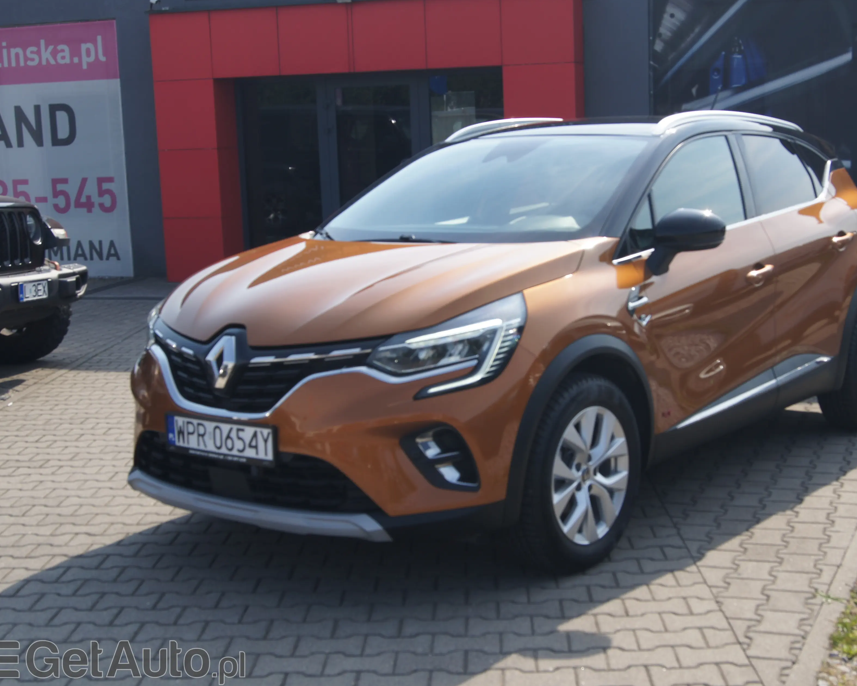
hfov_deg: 38.7
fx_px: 1217
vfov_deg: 31.4
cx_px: 501
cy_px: 342
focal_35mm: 48
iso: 100
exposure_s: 1/160
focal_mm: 28
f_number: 8
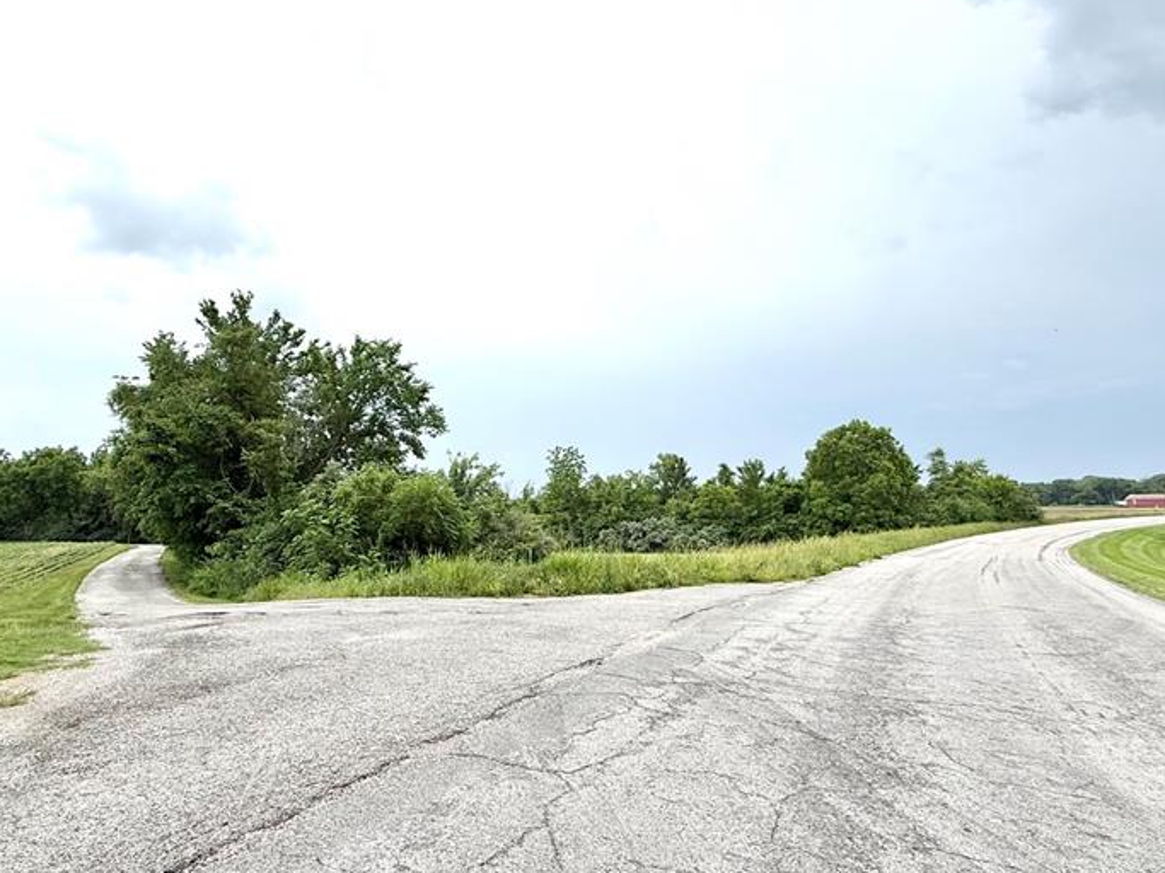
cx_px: 566
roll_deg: +0.2
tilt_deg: +10.7
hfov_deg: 79.0
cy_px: 384
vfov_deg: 63.2
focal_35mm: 21
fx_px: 707
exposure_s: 1/1368
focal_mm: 2.22
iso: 50
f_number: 2.2
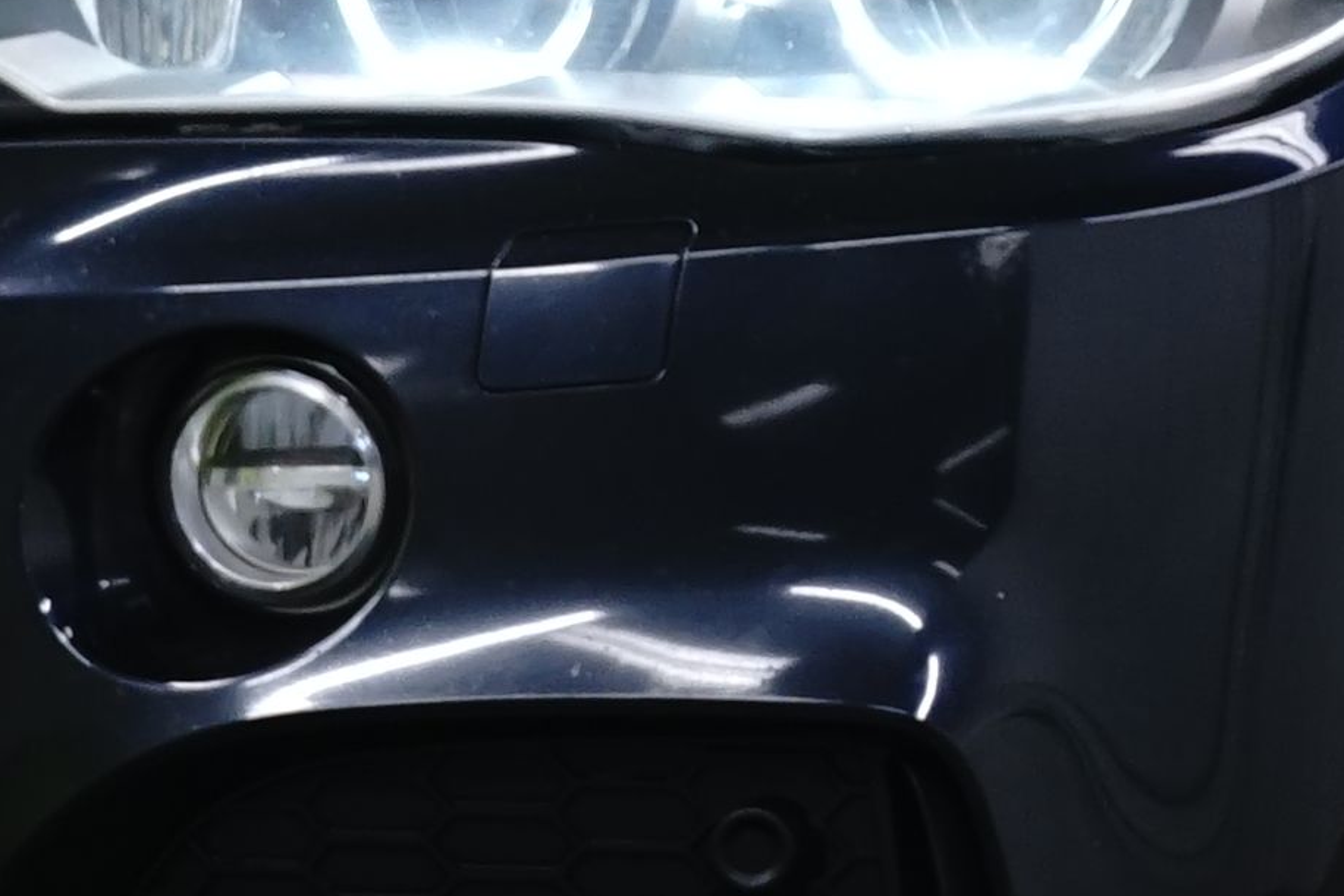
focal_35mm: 419
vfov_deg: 3.3
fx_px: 15644
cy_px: -326
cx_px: 1701
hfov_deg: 4.9
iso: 500
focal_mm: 64
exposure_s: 1/6
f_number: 8
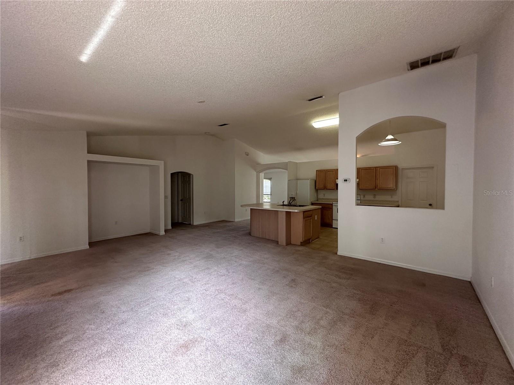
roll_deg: -0.5
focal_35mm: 14
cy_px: 192
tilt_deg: -2.0
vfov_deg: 85.7
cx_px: 257
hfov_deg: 102.1
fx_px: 208
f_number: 2.2
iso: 250
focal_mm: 2.22
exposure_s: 1/120
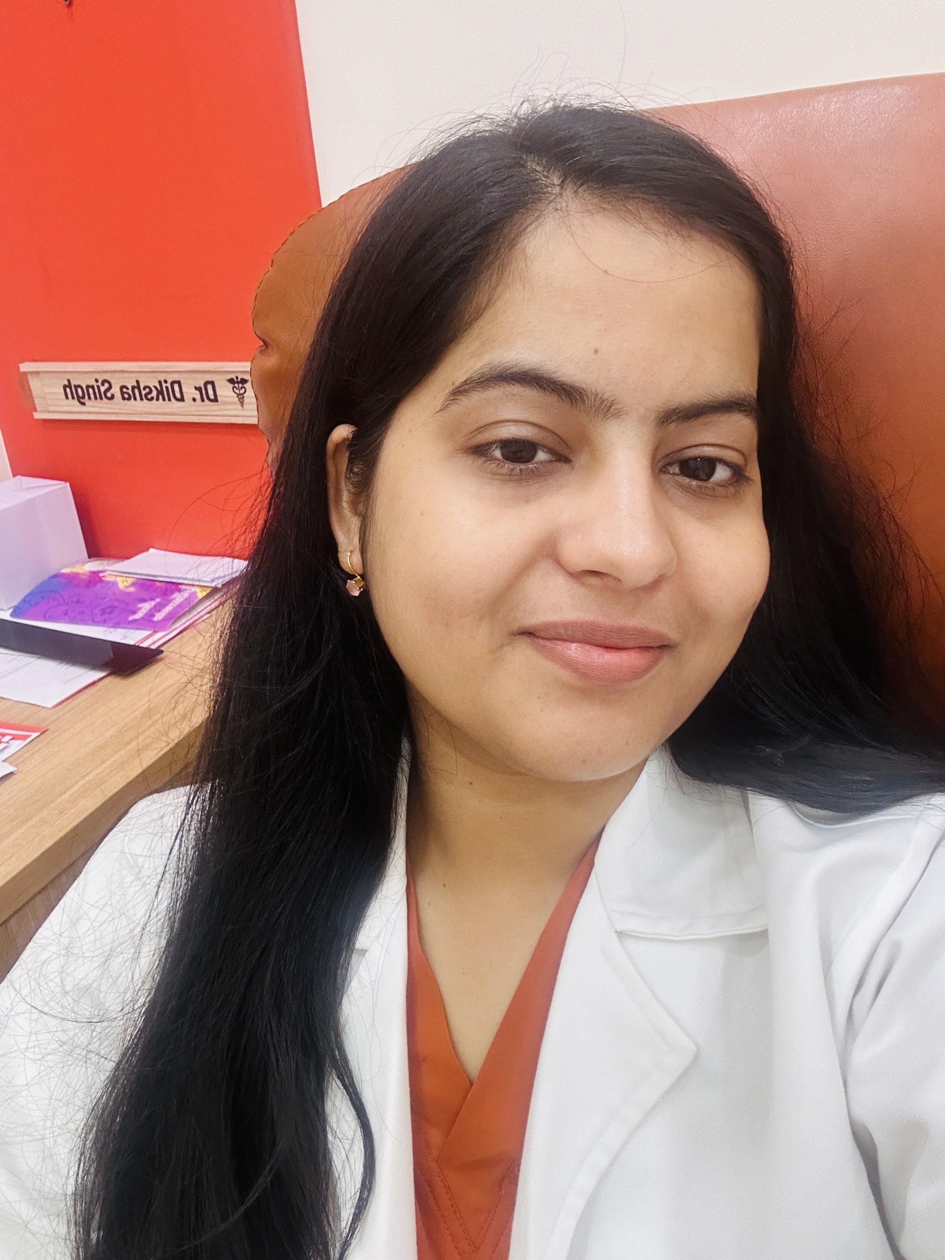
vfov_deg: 60.0
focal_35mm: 30
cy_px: 630
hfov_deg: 46.8
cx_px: 472
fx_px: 1092
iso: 125
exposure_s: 1/50
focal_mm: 2.69
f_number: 1.9
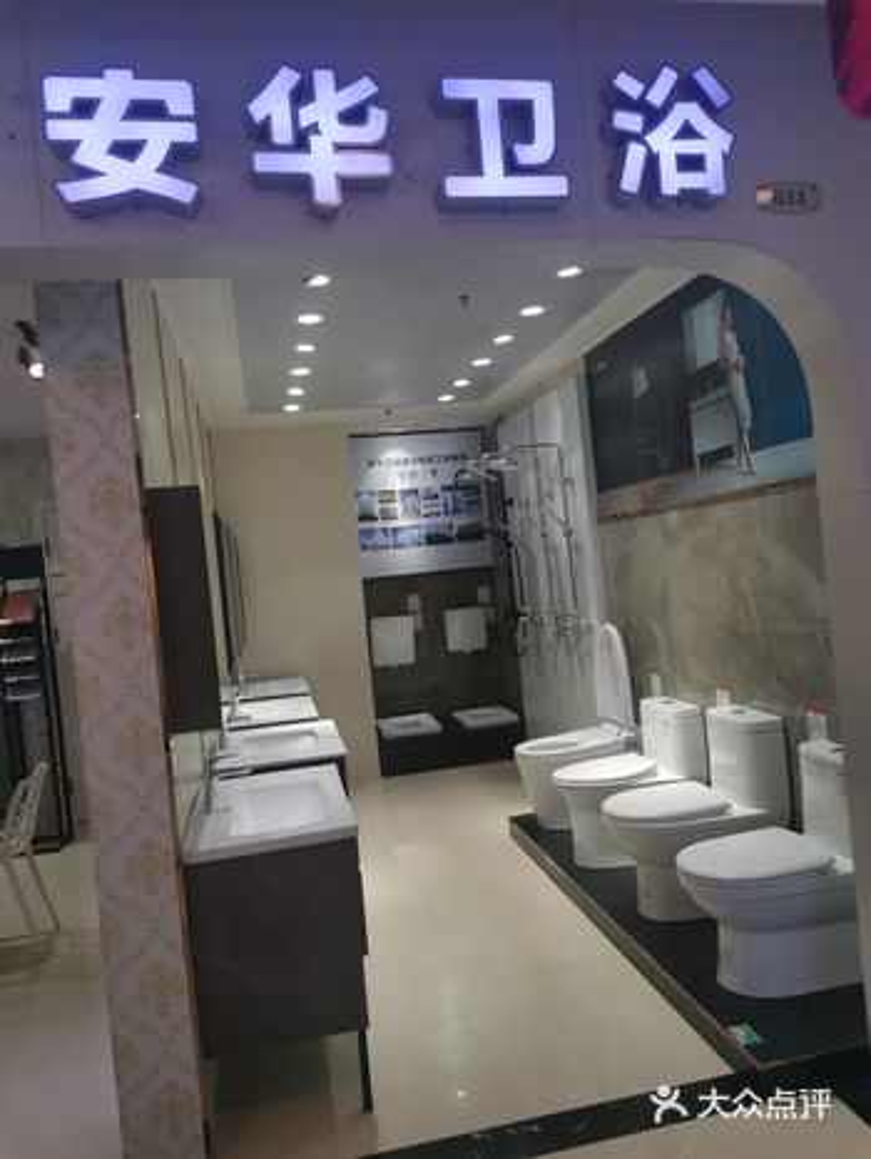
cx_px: 436
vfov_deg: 67.3
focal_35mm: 26
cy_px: 580
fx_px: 871
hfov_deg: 53.1
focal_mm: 4.75
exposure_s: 1/128
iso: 50
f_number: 1.8
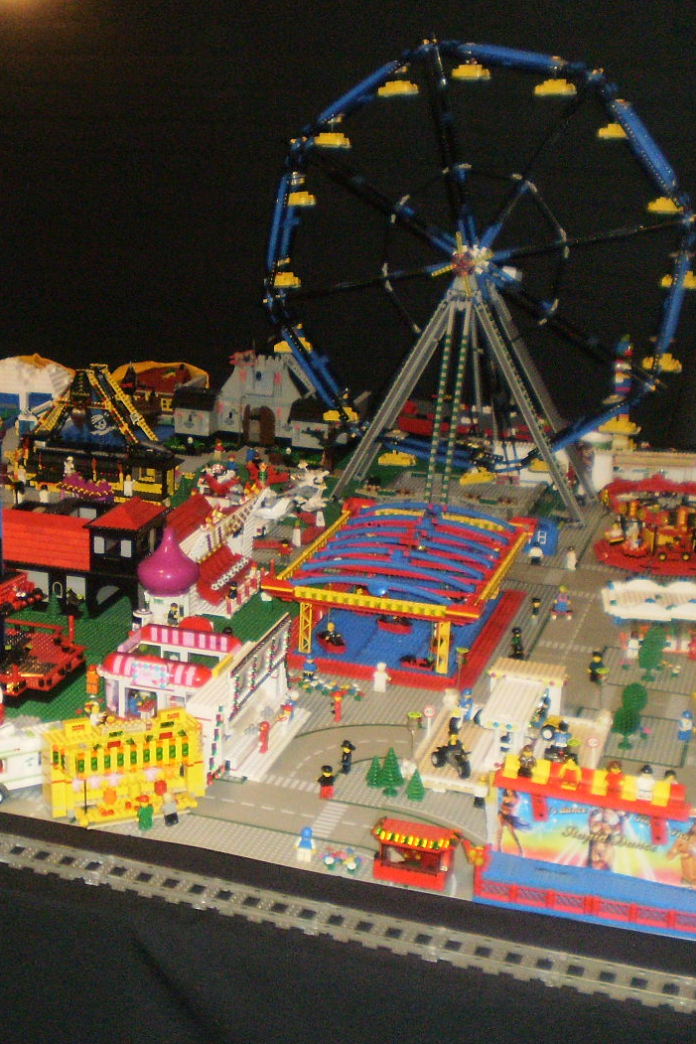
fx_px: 1652
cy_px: 511
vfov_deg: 35.0
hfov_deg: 23.6
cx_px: 210
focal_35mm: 57
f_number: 3.1
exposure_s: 1/30
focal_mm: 6.3
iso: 320
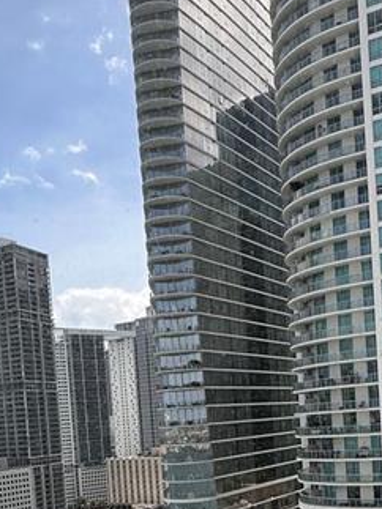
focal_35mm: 52
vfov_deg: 34.6
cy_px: 466
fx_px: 766
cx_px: 158
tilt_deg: -4.6
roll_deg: +2.4
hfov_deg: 28.0
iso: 40
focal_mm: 2.22
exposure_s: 1/1208
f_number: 2.2
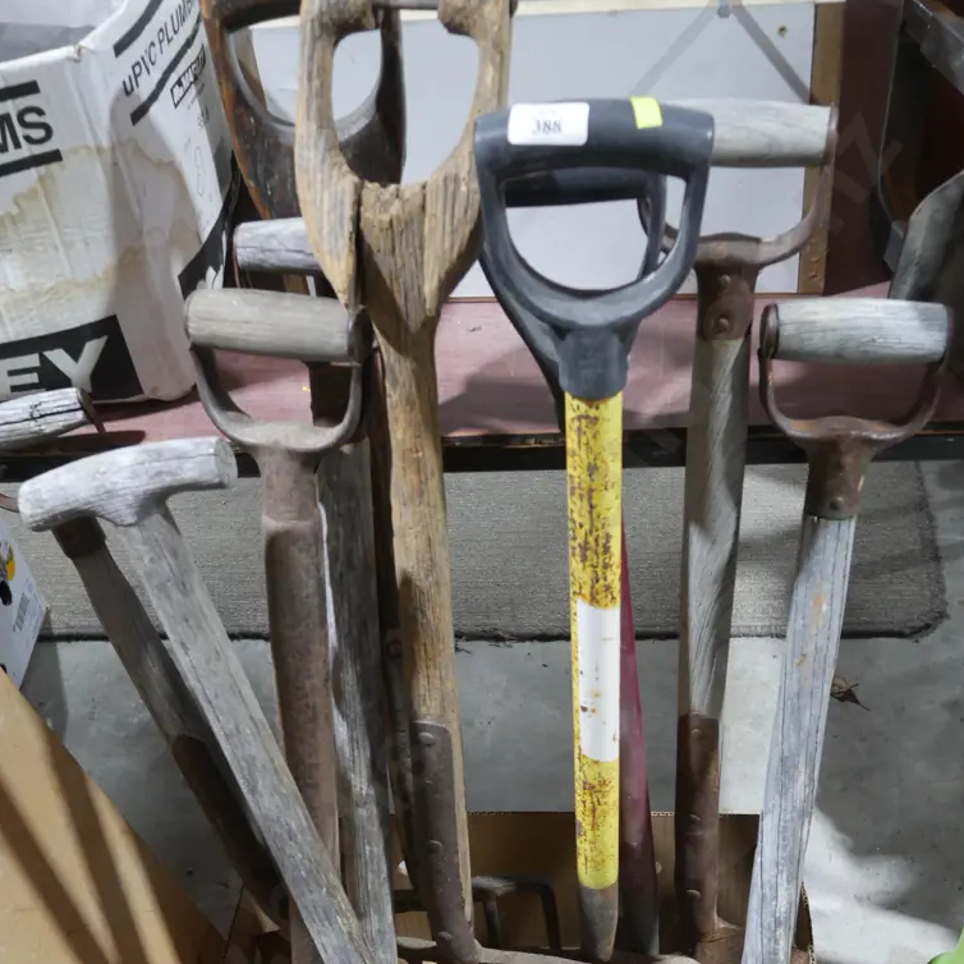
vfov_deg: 35.0
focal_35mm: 48
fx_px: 1512
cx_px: 487
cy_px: 652
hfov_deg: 35.4
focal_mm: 20
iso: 1600
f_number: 4.4
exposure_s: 1/60
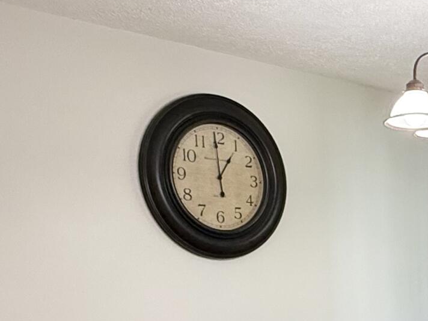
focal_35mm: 59
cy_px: 359
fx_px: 729
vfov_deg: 23.2
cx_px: 430
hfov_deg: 30.4
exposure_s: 1/120
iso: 400
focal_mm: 2.22
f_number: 2.2
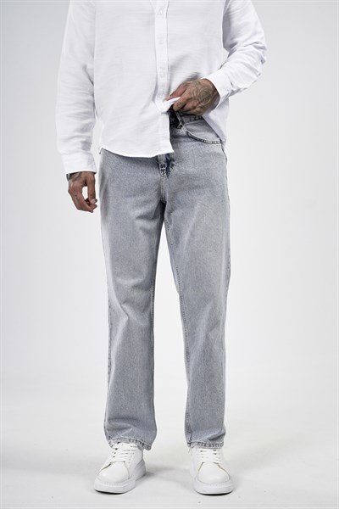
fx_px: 1059
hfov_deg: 18.2
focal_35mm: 75
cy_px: 254
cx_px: 170
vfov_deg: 27.0
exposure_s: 1/160
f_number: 6.3
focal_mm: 50
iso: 100
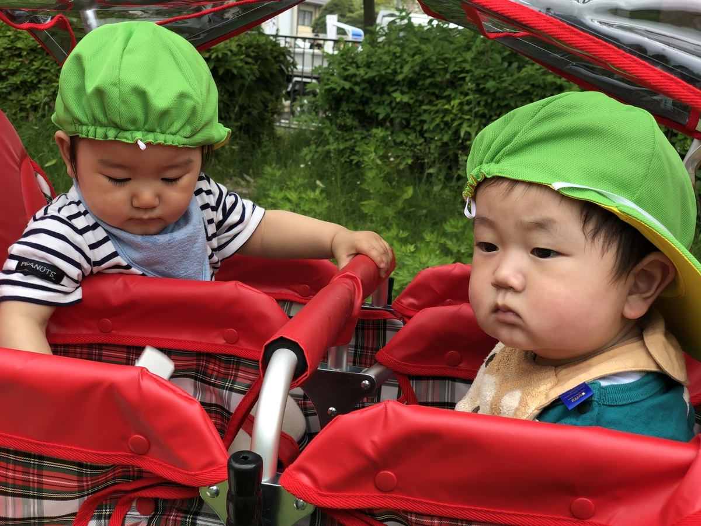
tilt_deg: -10.3
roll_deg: -4.8
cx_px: 350
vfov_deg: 28.0
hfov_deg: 36.8
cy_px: 263
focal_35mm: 52
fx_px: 1053
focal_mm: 6
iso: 16
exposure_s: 1/335
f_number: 2.4
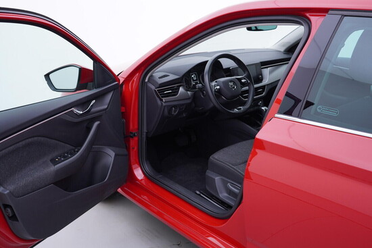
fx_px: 372
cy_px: 124
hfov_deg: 53.1
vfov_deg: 36.9
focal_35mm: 36
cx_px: 186
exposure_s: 1/50
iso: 125
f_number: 3.2
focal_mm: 24
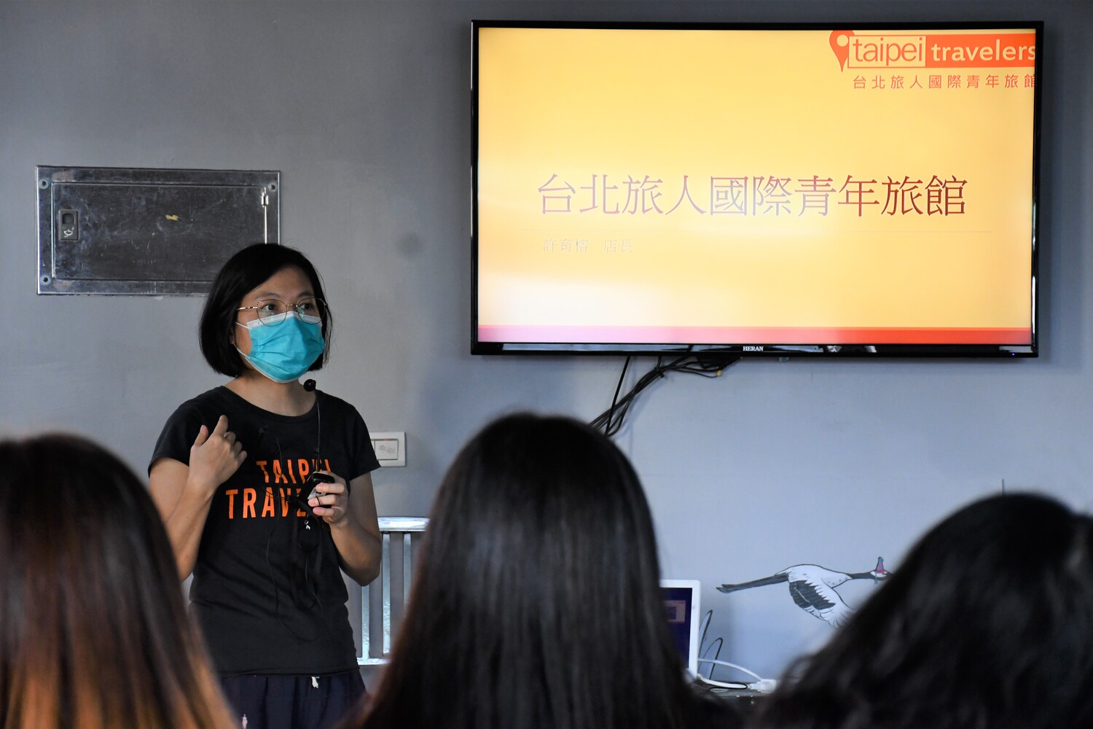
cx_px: 546
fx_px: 3400
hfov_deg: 18.3
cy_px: 364
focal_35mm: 112
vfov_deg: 12.2
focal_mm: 75
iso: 2000
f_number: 5
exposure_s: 1/125
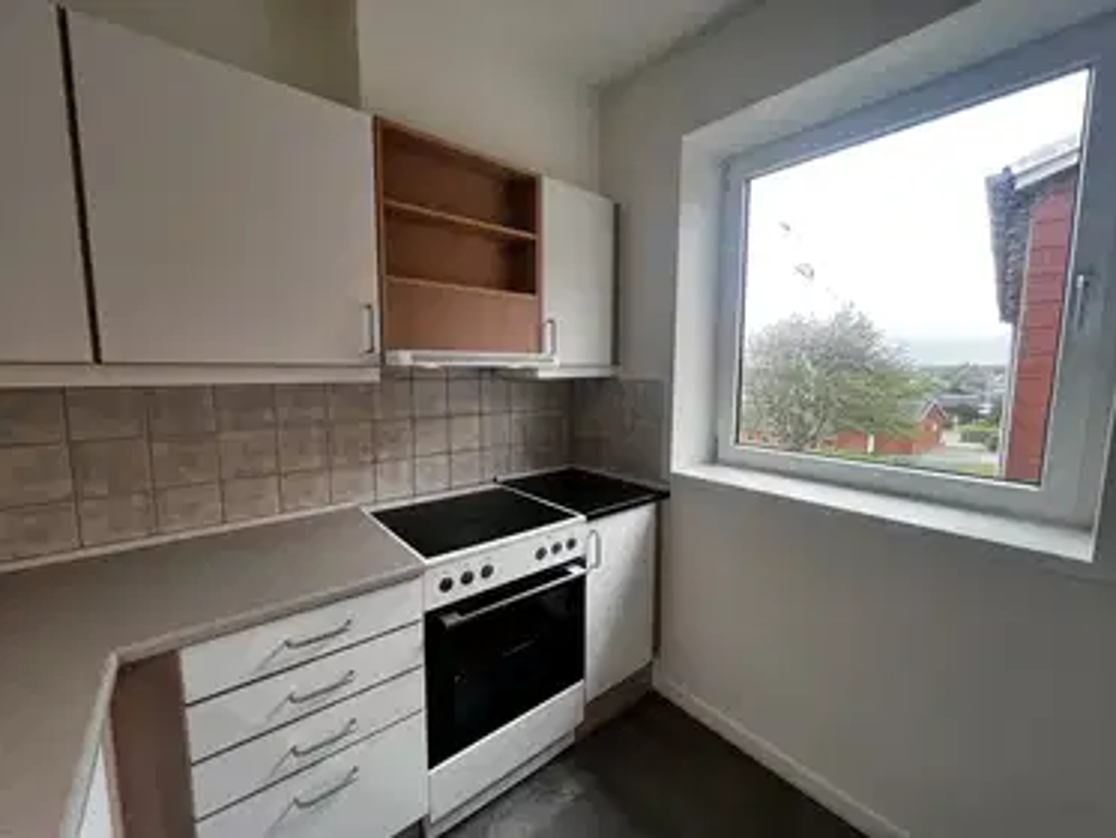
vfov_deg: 89.9
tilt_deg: -5.6
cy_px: 419
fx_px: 419
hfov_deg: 106.2
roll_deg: +0.0
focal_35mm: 13
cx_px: 558
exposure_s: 1/100
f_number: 1.8
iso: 32
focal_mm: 1.57
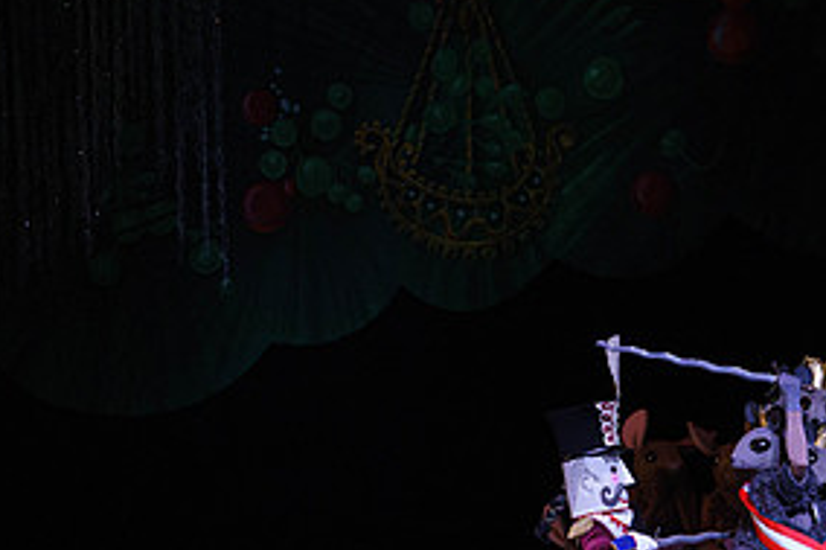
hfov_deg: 5.6
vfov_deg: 3.7
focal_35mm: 366
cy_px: 543
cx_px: 710
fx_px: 8392
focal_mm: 179
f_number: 9
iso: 5000
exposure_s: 1/320
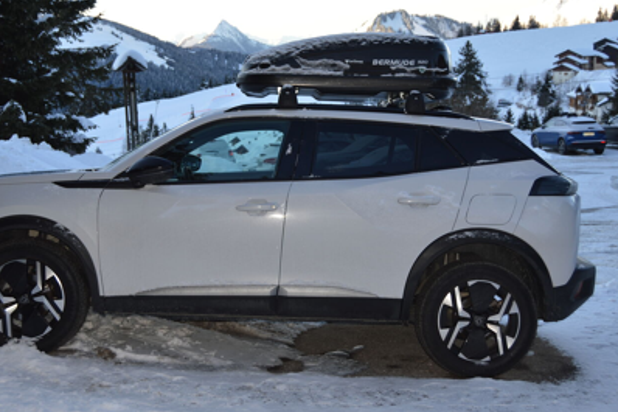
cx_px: 266
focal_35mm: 47
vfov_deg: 28.6
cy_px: 184
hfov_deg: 41.8
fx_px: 806
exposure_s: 1/200
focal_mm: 26
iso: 100
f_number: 4.5
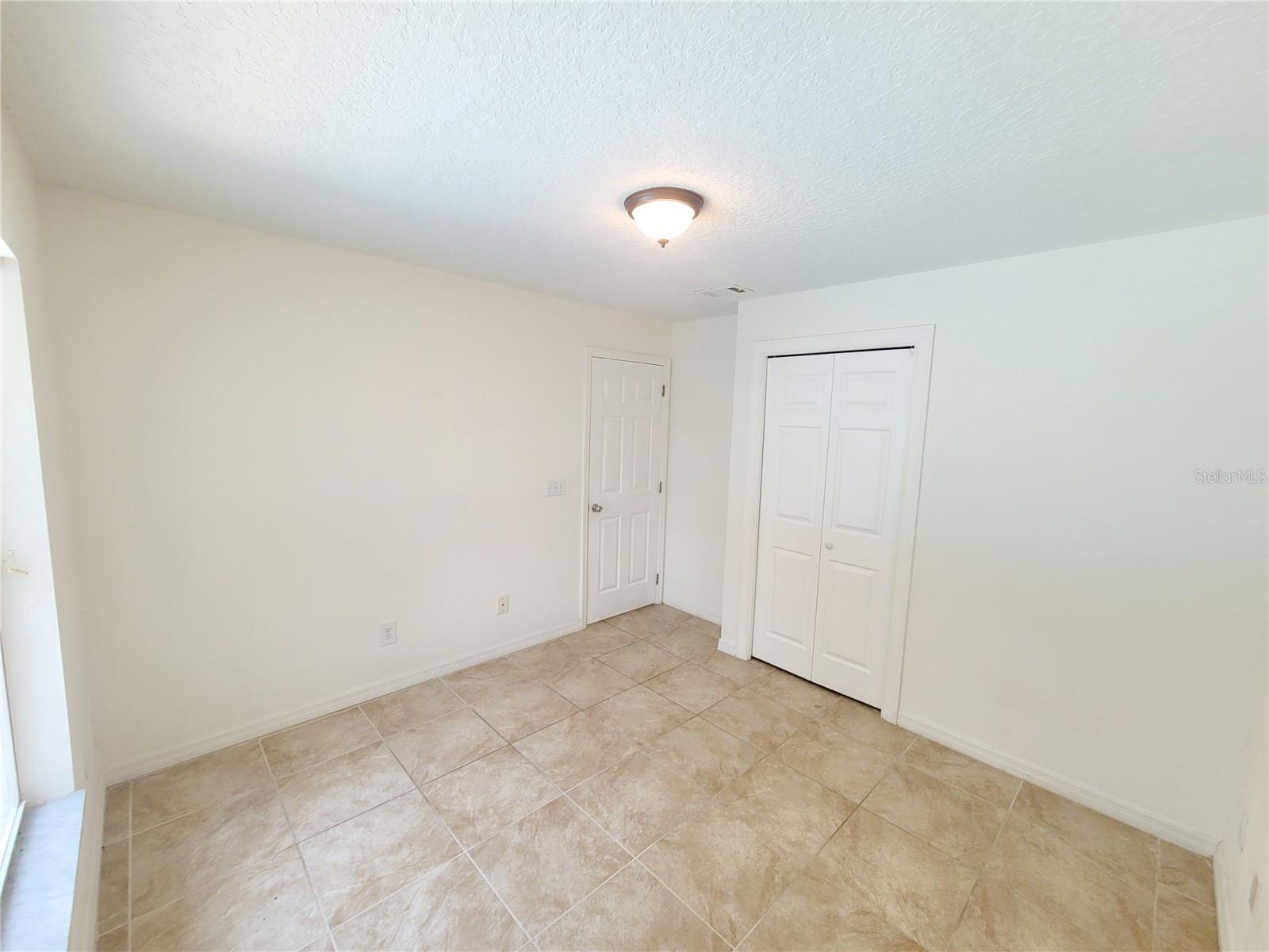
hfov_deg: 106.2
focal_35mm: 13
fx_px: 477
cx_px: 634
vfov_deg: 89.9
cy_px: 476
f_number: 2.2
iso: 64
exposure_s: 1/60.2
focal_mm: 2.2
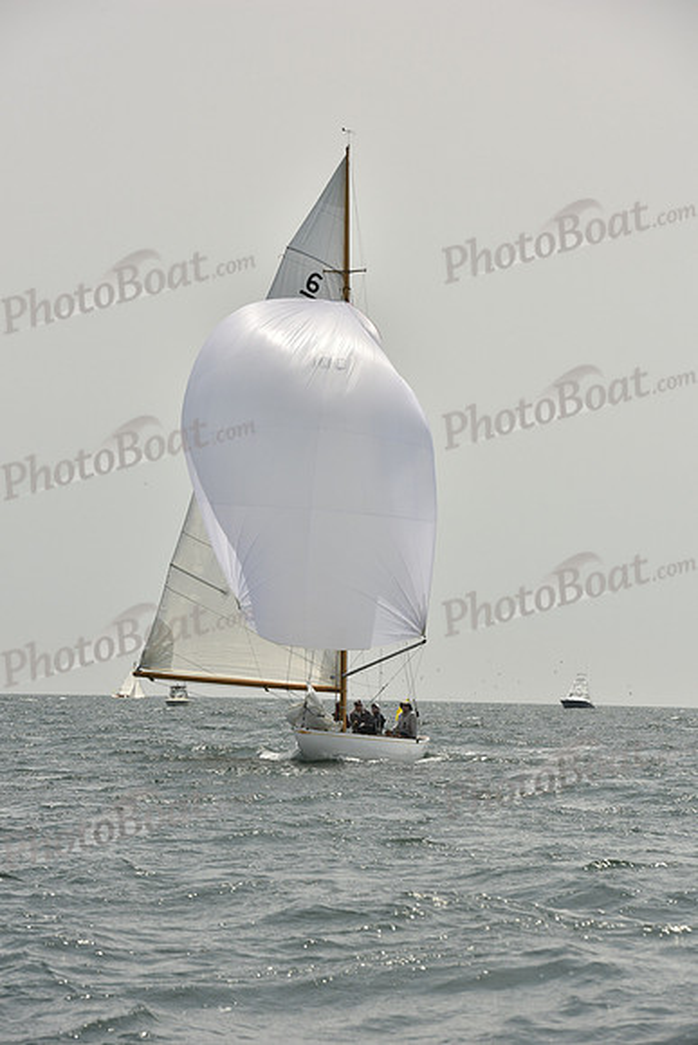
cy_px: 522
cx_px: 349
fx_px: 4360
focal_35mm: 150
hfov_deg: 9.2
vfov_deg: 13.7
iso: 400
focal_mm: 150
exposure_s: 1/1600
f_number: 11
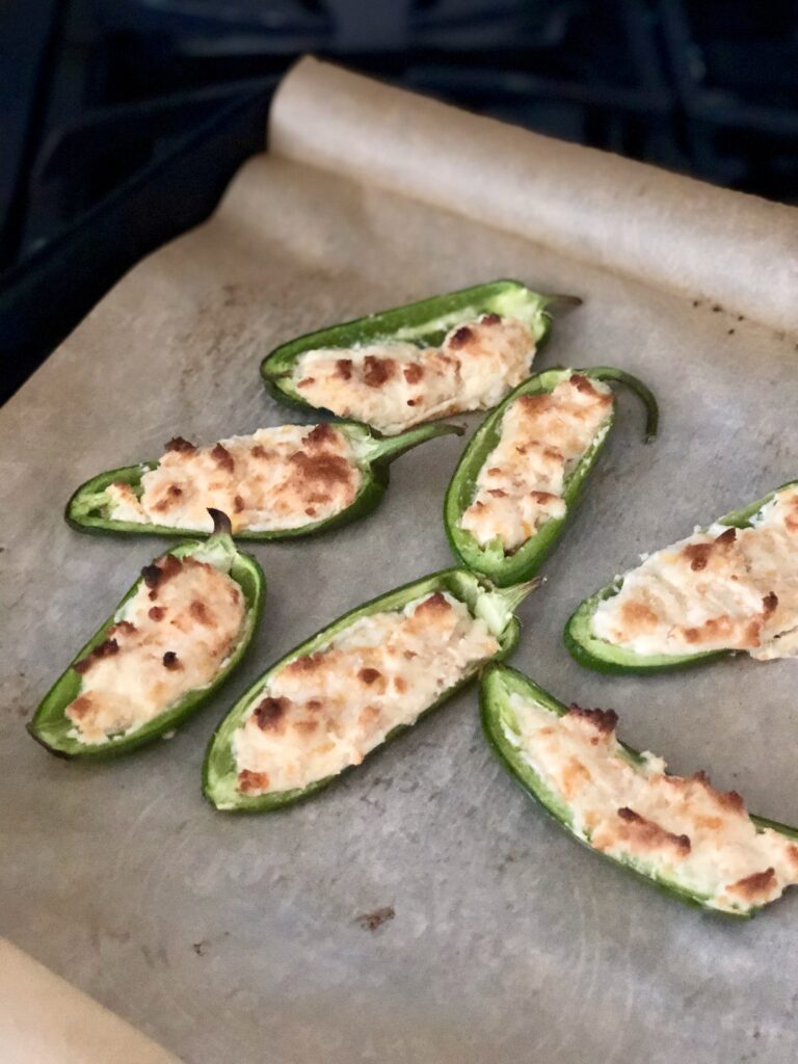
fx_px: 1752
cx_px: 399
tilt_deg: -46.2
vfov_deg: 33.8
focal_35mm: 57
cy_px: 532
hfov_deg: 25.7
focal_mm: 6.6
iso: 1250
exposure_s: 1/30
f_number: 2.8
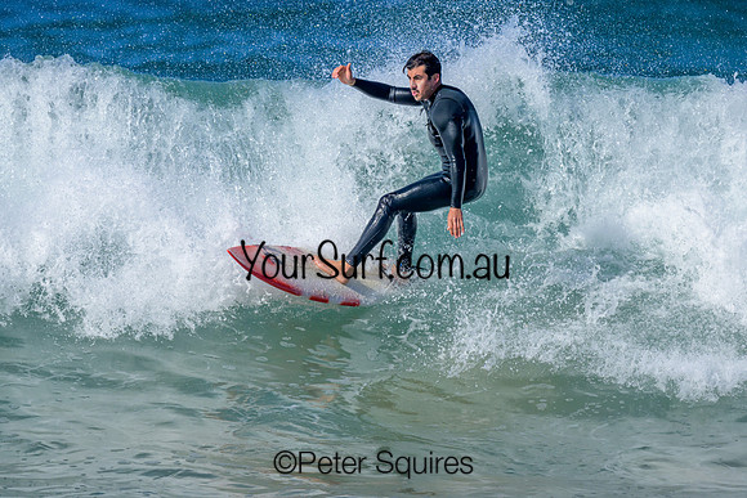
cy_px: 261
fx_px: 22816
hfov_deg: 1.9
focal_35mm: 1099
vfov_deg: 1.3
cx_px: 408
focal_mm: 800
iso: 220
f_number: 6.3
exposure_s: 1/2000
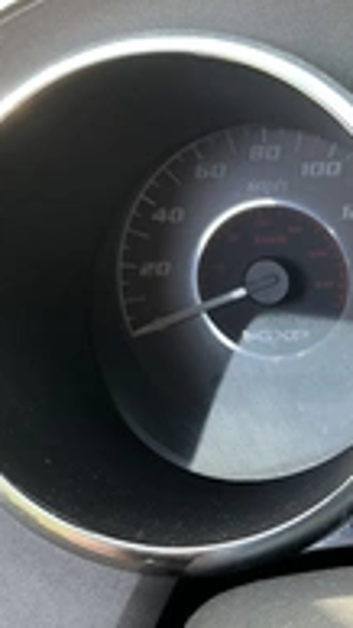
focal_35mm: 63
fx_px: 1049
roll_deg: +1.0
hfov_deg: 17.7
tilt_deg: -26.0
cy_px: 418
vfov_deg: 33.1
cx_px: 483
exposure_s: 1/122
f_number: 1.8
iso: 50
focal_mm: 3
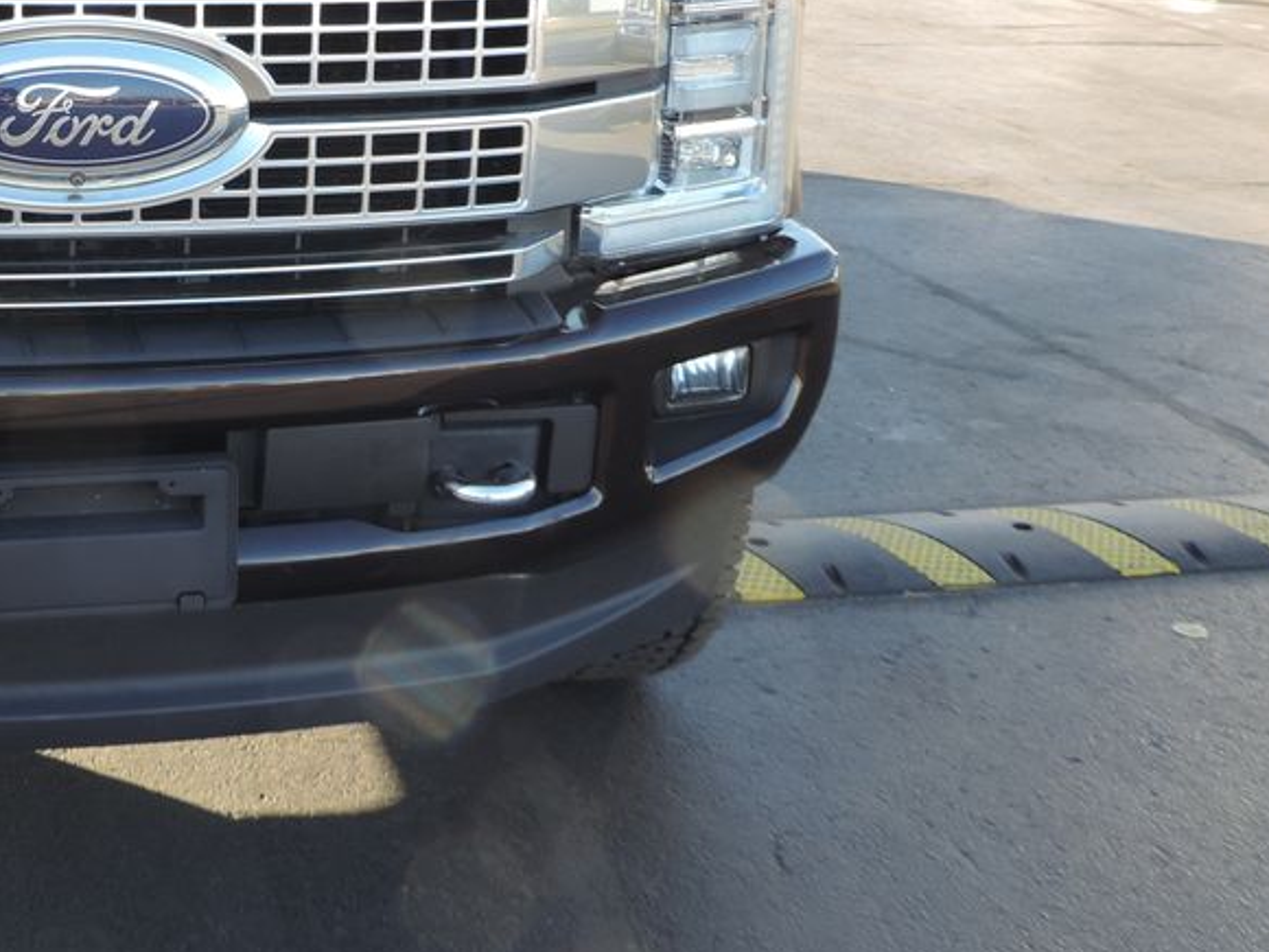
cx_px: 173
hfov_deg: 34.5
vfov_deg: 27.1
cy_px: 230
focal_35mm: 53
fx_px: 1943
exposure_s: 1/125
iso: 80
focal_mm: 4.3
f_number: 3
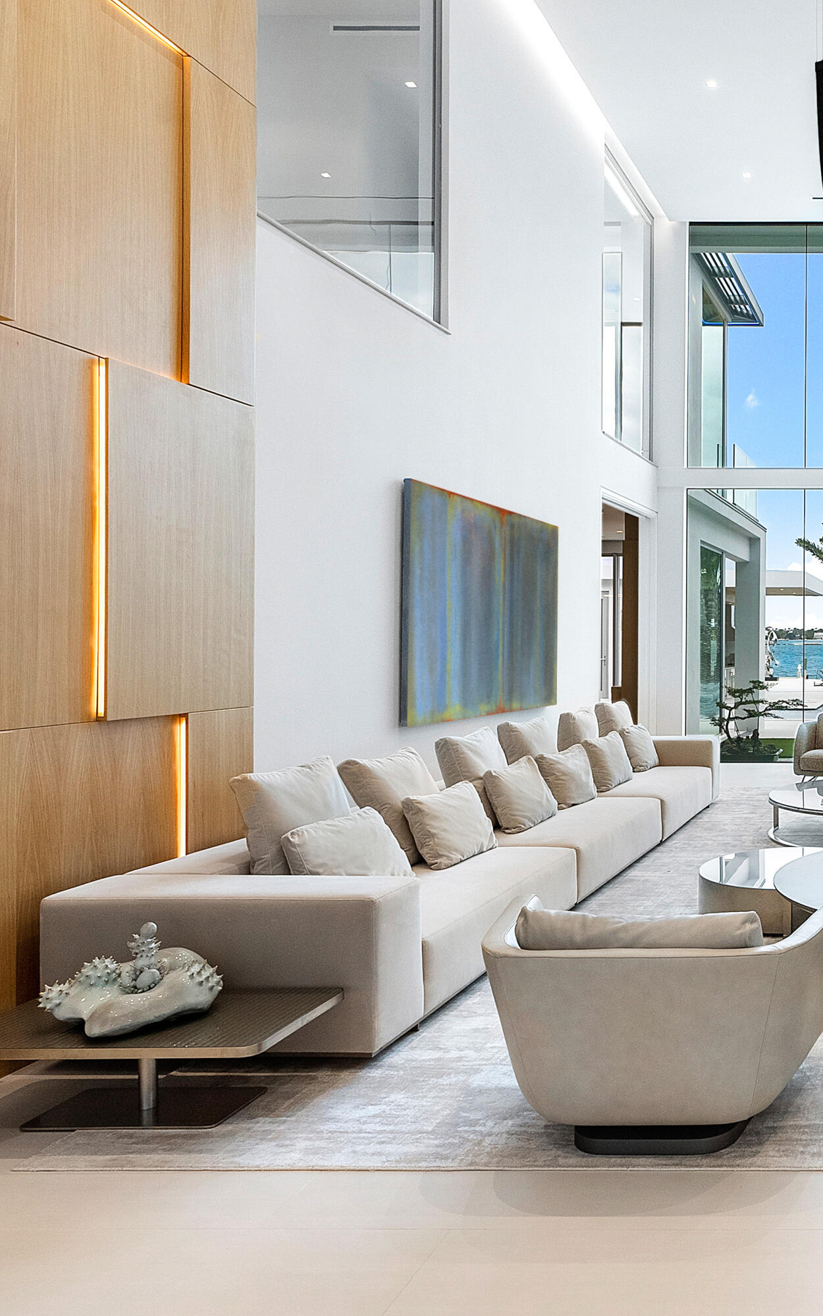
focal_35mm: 26
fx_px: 933
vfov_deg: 70.4
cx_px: 930
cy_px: 658
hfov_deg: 38.4
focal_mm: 17
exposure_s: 1/320
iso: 320
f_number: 8
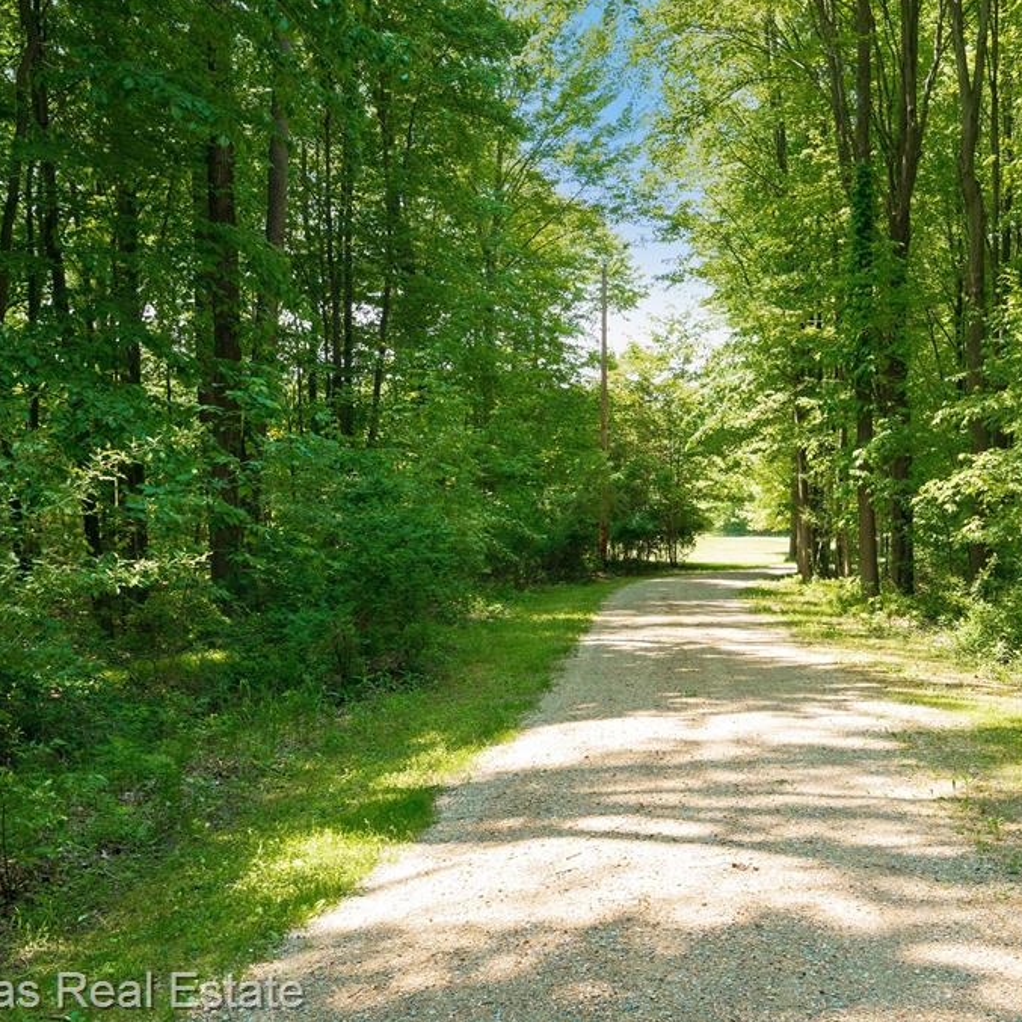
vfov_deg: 37.6
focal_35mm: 45
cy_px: 512
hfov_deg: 37.1
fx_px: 1503
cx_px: 699
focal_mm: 35
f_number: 7.1
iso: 200
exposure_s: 1/60
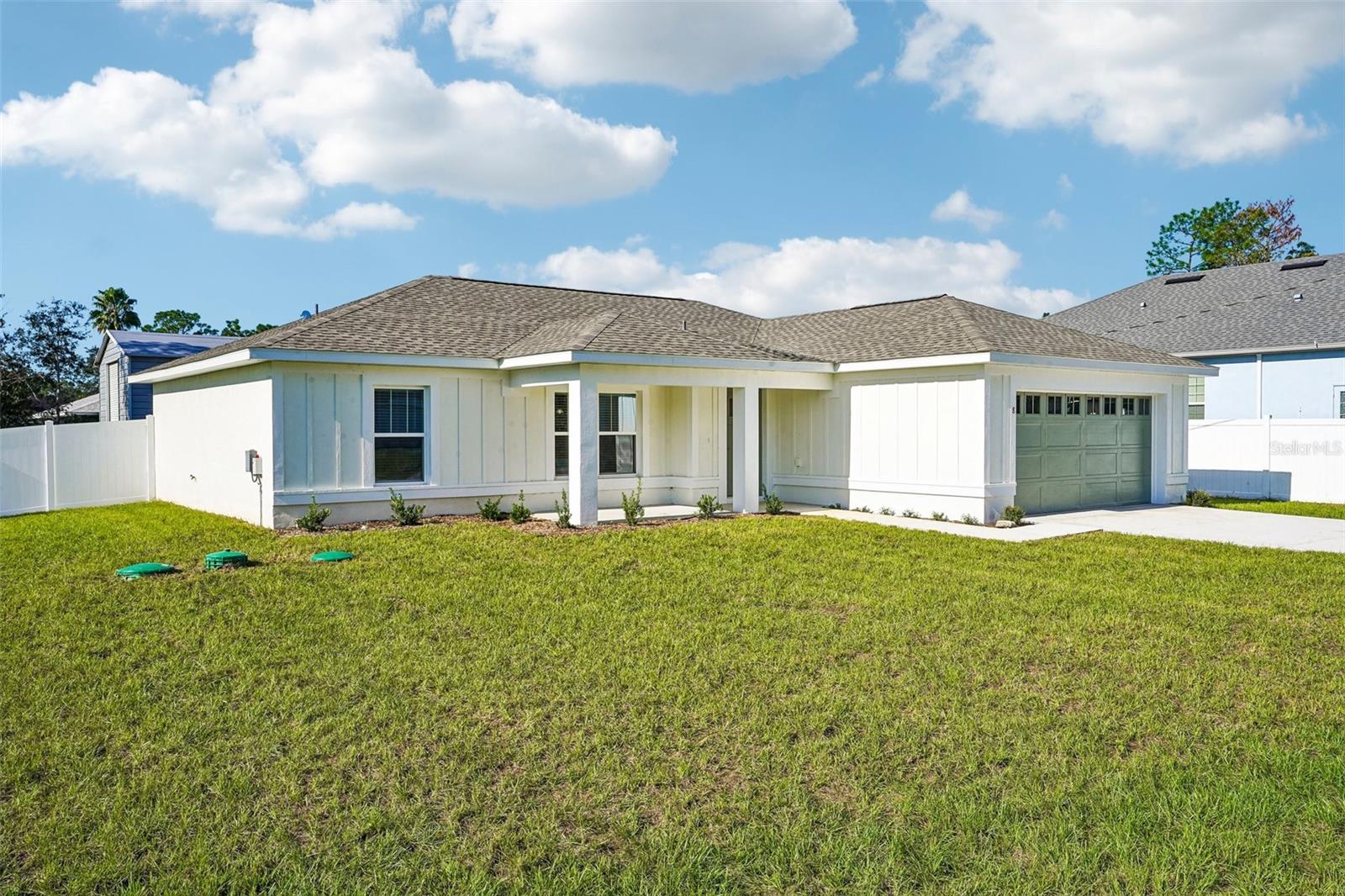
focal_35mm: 27
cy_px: 448
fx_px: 1008
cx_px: 672
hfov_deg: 67.4
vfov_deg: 47.9
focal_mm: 27
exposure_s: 1/60
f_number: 20
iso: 100
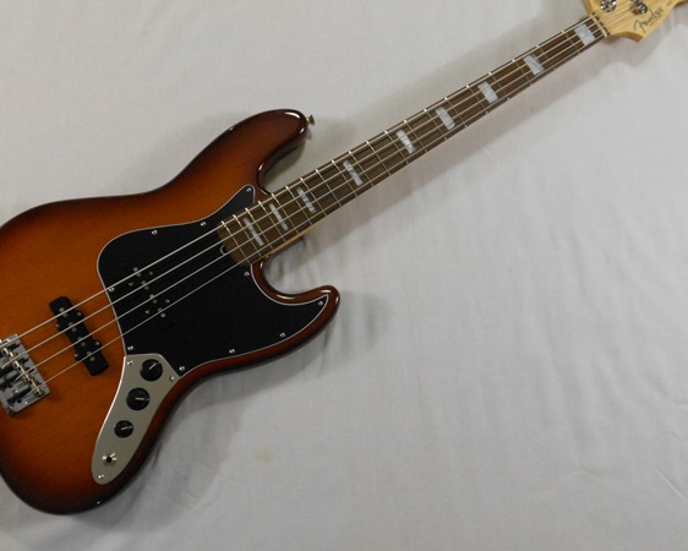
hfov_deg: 58.7
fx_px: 611
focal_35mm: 30
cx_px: 326
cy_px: 252
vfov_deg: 48.5
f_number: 3.2
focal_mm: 4.5
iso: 400
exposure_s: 1/30
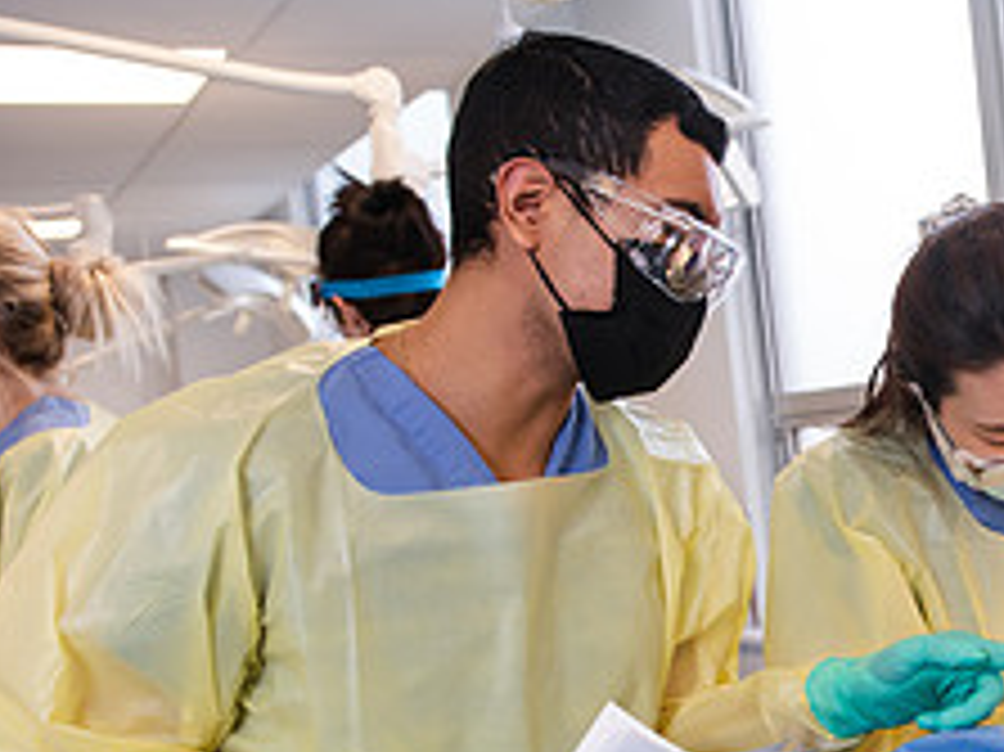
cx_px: 963
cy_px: 570
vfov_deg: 24.1
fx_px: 1739
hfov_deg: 30.3
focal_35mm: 60
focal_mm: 24
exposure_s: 1/200
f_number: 4
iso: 500
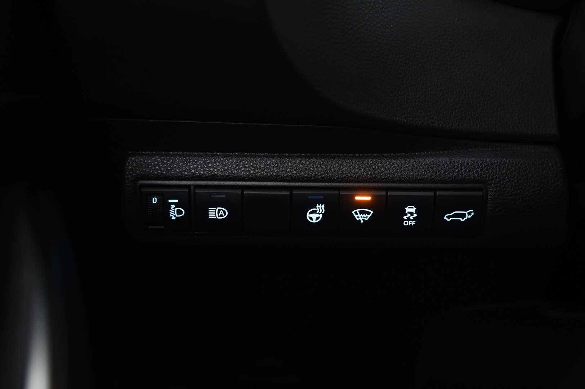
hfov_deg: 39.6
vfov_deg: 26.9
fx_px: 812
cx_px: 292
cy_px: 194
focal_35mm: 50
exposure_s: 1/8
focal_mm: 50
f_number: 4
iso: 2000
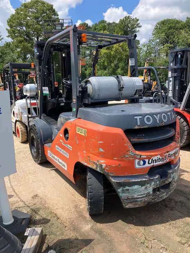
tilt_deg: -11.6
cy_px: 126
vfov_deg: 63.4
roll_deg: +0.5
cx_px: 95
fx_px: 205
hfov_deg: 49.8
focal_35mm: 28
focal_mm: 3.99
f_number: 1.8
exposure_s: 1/1080
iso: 32
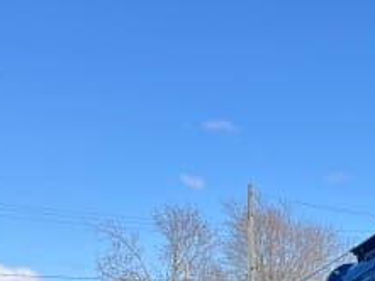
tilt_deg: -0.9
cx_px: 574
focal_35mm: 94
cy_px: 372
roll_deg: +0.5
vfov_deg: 15.0
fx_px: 1019
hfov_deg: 18.3
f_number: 1.6
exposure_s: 1/1957
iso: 50
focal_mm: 5.1
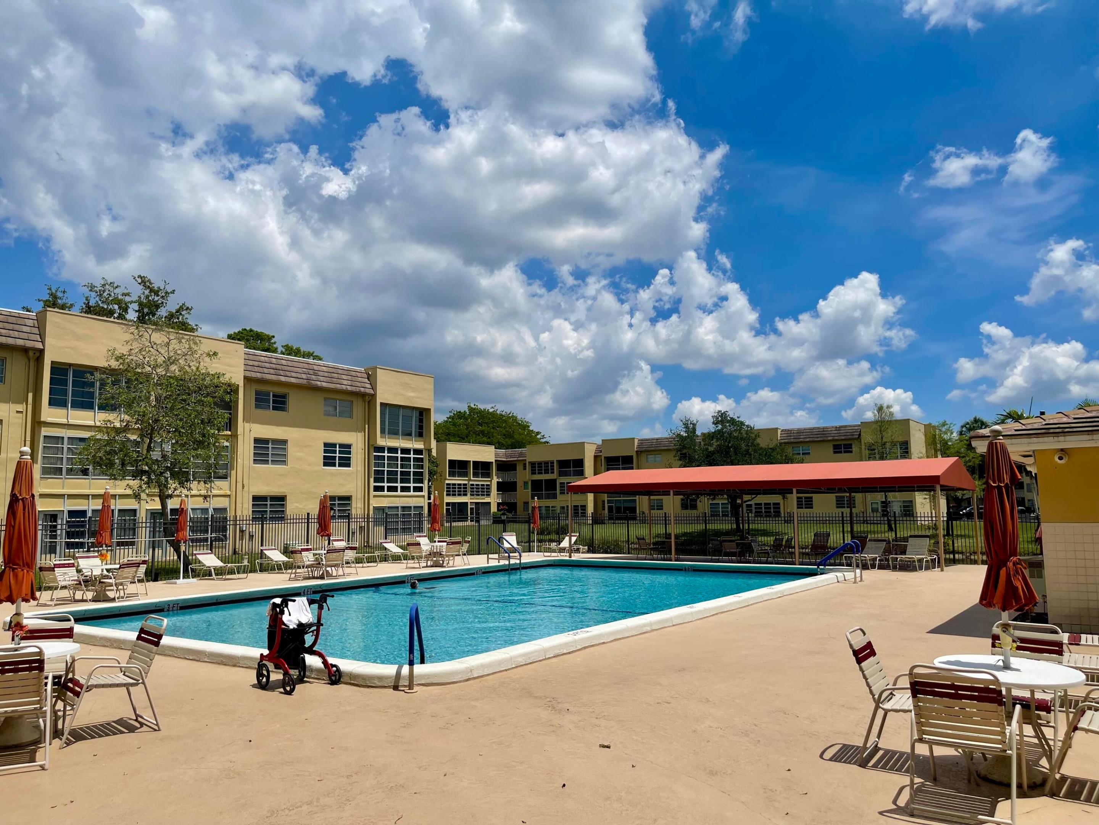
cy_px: 412
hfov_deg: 69.4
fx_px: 794
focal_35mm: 25
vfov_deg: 54.9
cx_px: 550
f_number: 1.6
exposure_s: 1/8547
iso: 32
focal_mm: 5.1
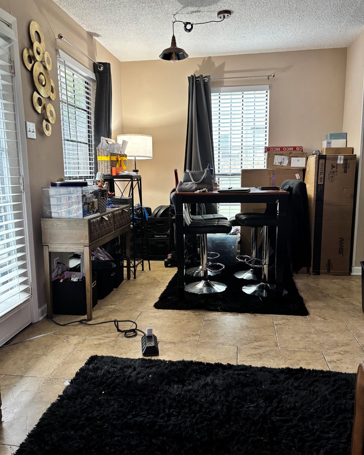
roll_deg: +0.4
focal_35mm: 28
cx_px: 181
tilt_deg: -14.6
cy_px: 229
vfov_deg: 62.2
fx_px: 377
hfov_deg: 51.5
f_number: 1.6
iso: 200
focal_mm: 5.96
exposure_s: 1/60
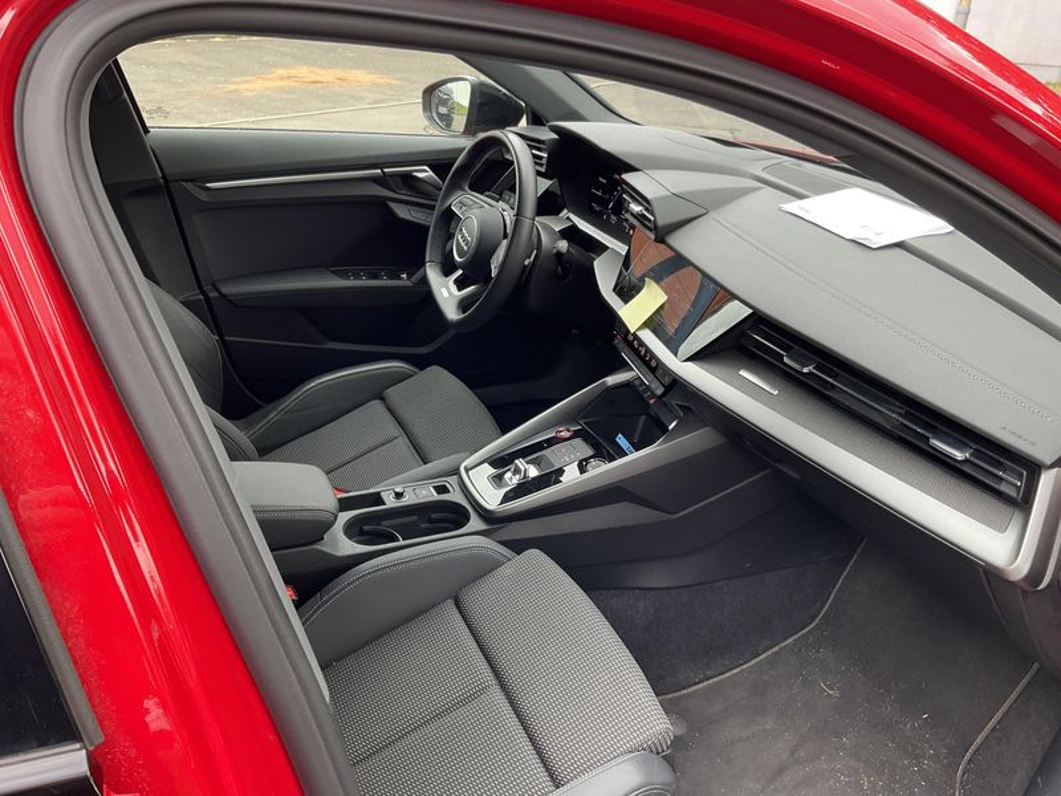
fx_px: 889
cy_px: 398
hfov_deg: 61.7
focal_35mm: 29
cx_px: 530
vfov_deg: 48.2
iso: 32
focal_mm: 3
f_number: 1.8
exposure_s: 1/122
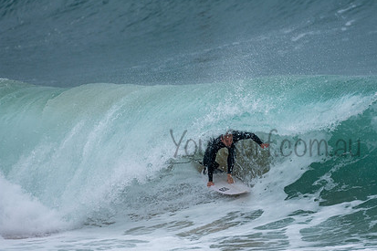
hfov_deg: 2.0
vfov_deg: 1.3
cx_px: 264
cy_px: 136
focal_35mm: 1054
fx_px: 11033
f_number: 5.6
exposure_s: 1/1250
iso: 280
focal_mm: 500
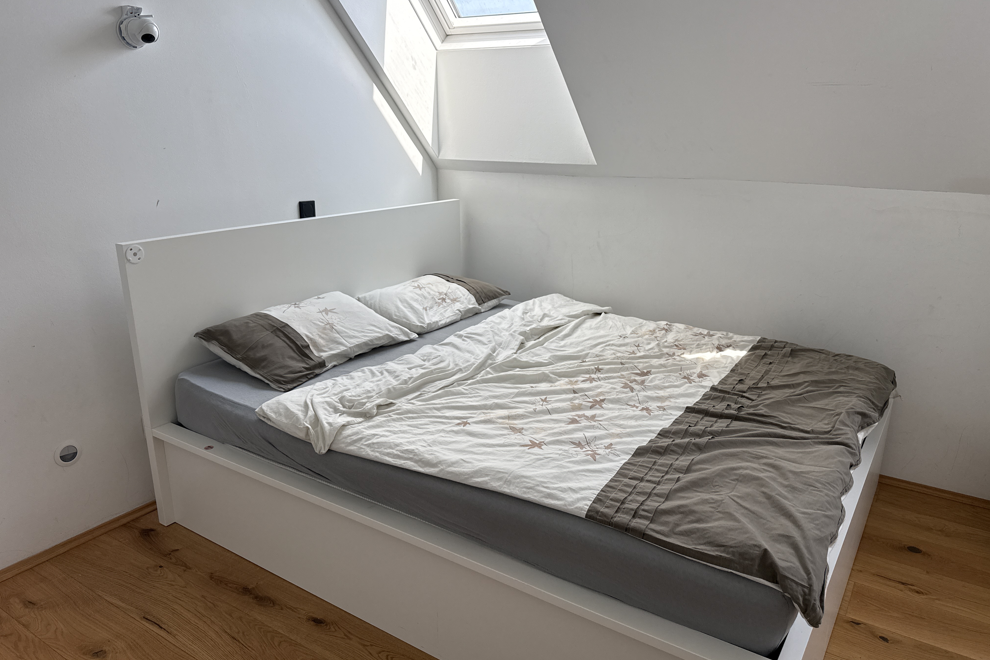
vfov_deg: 51.3
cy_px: 334
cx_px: 495
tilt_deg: -15.7
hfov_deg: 71.5
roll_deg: -1.5
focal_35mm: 25
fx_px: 687
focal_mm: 6.76
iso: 100
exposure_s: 1/473
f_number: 1.78
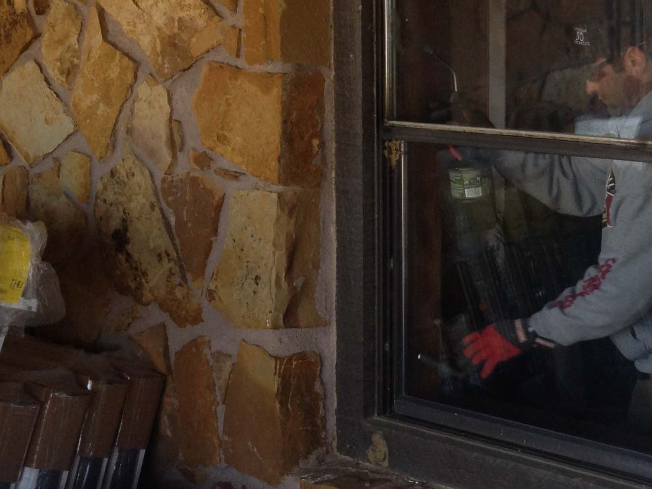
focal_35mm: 85
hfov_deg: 21.7
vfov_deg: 17.3
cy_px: 177
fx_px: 1601
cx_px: 731
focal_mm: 4.28
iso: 64
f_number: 2.4
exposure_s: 1/120
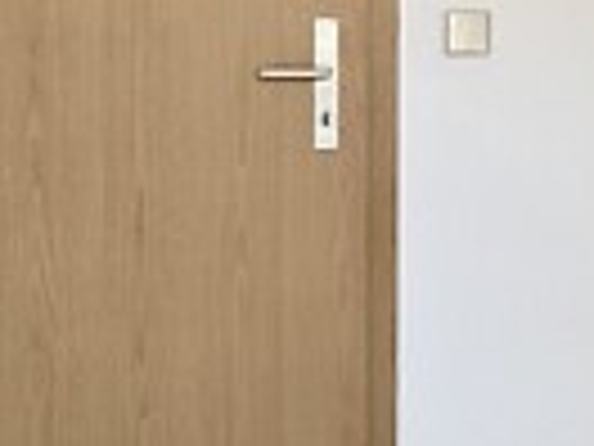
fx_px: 2385
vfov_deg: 10.7
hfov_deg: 14.2
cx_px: 360
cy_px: 149
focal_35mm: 139
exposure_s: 1/100
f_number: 1.8
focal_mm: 5.4
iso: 125
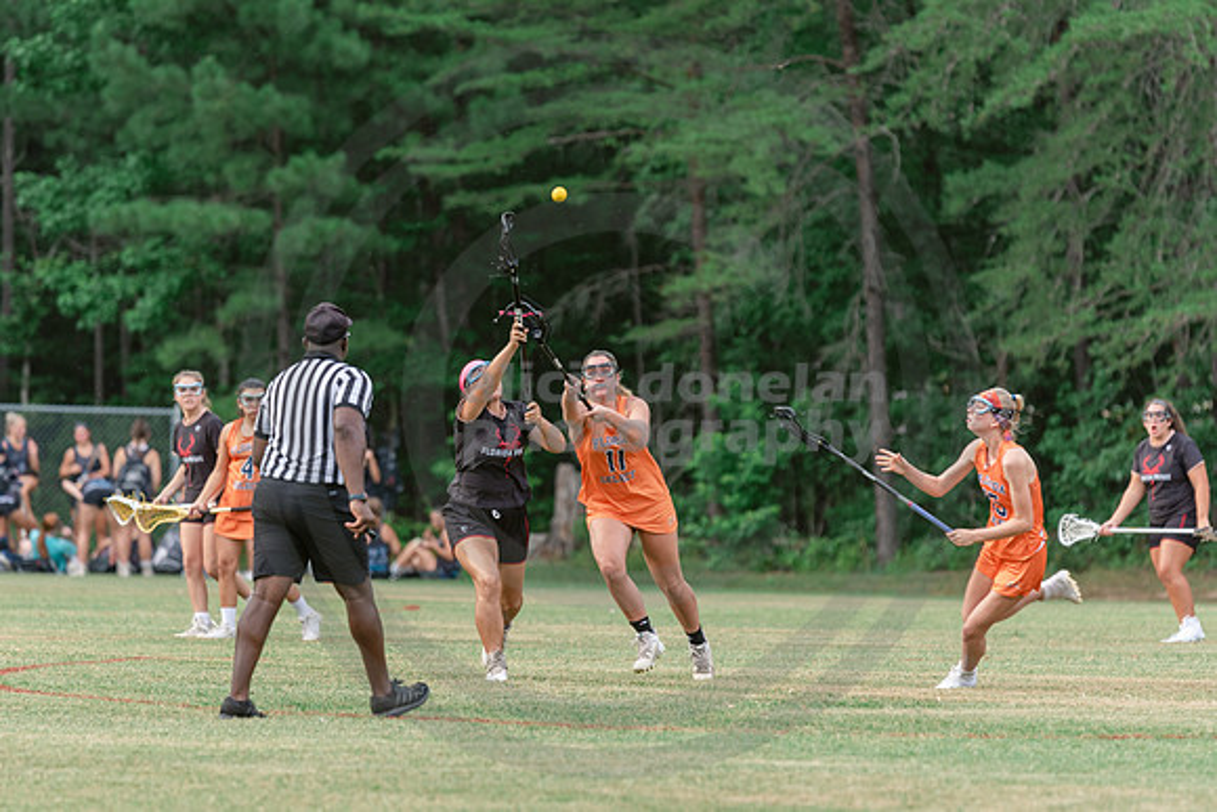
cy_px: 392
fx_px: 10203
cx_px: 567
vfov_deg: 4.6
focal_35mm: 302
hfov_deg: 6.8
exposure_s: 1/640
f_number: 3
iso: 250
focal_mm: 200
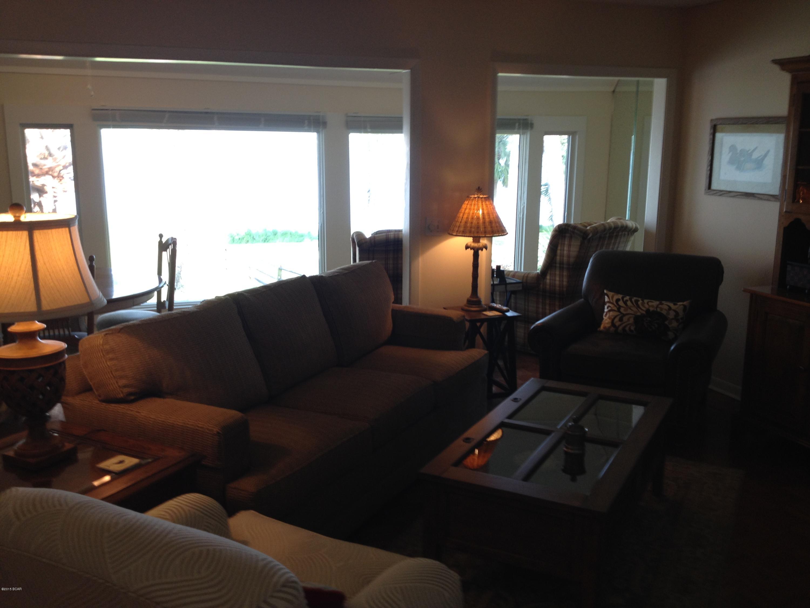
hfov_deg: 52.6
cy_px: 304
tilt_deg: -11.8
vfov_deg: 40.7
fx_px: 819
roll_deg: +0.1
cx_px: 405
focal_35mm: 35
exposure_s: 1/40
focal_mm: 4.28
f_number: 2.4
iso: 64
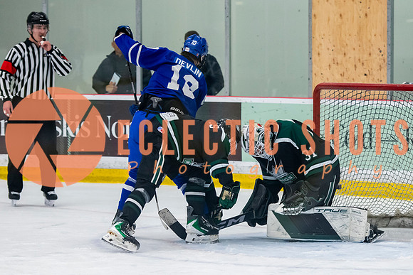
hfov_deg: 10.4
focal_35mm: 198
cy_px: 166
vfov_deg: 6.9
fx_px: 2275
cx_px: 265
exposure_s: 1/640
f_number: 3.2
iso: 2000
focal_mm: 112
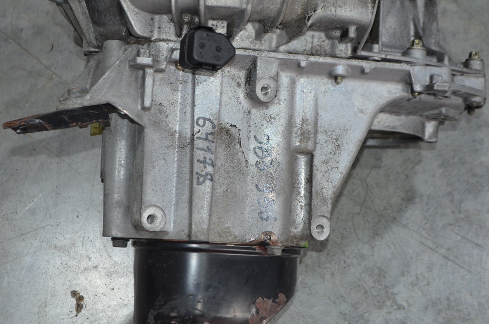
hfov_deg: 29.3
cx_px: 244
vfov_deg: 19.6
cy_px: 162
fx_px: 935
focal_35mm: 69
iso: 1000
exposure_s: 1/60
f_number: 5.3
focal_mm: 46
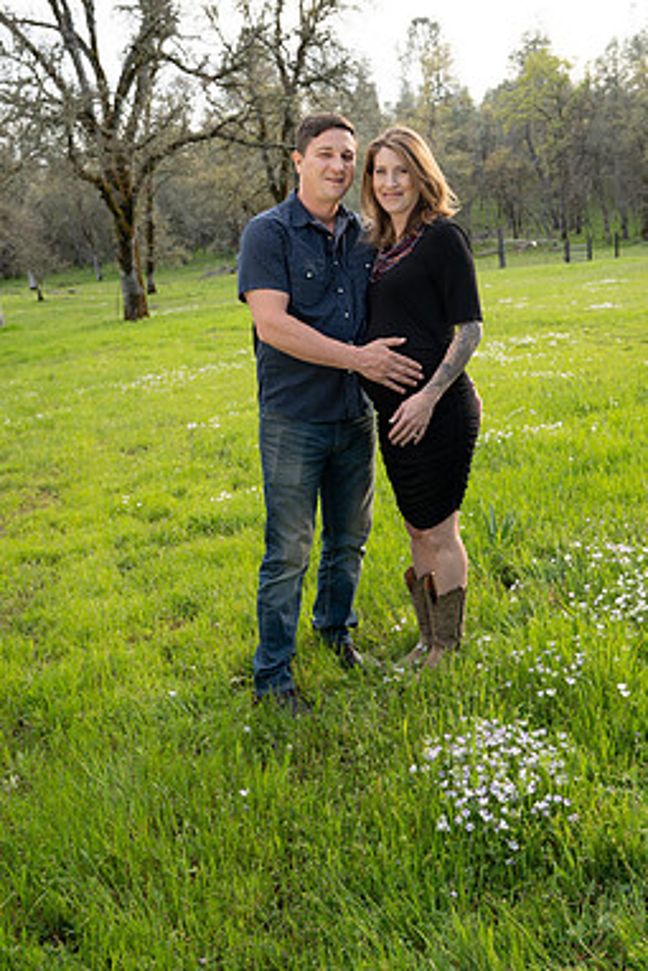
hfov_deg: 40.0
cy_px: 424
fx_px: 890
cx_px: 338
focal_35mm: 33
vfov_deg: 57.0
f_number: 4.5
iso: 200
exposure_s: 1/125
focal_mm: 28
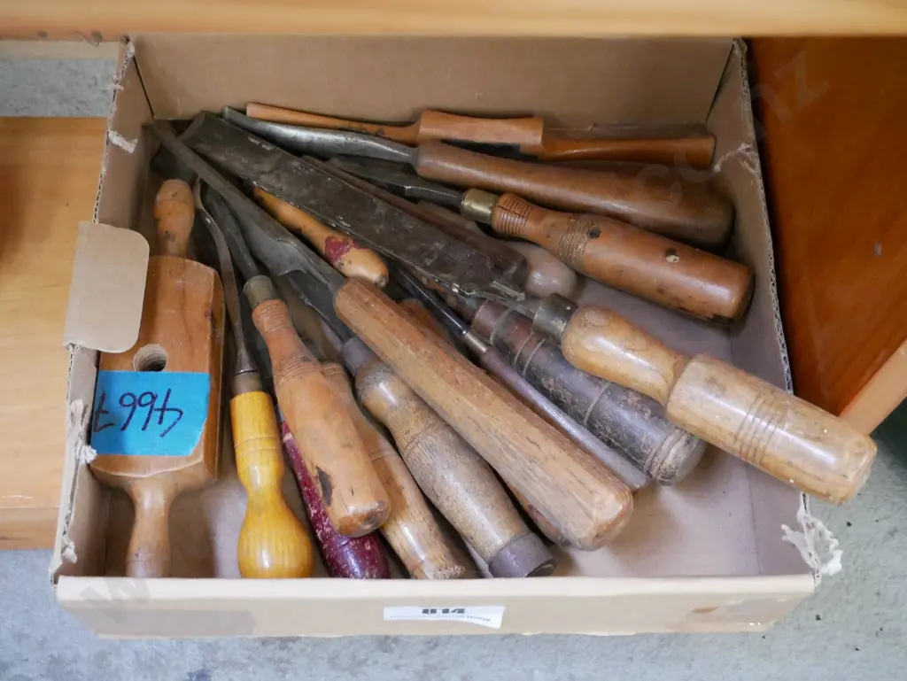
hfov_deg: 46.8
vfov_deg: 36.0
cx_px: 454
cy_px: 340
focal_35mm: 40
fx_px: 1049
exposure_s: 1/50
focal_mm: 20
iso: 6400
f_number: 5.6
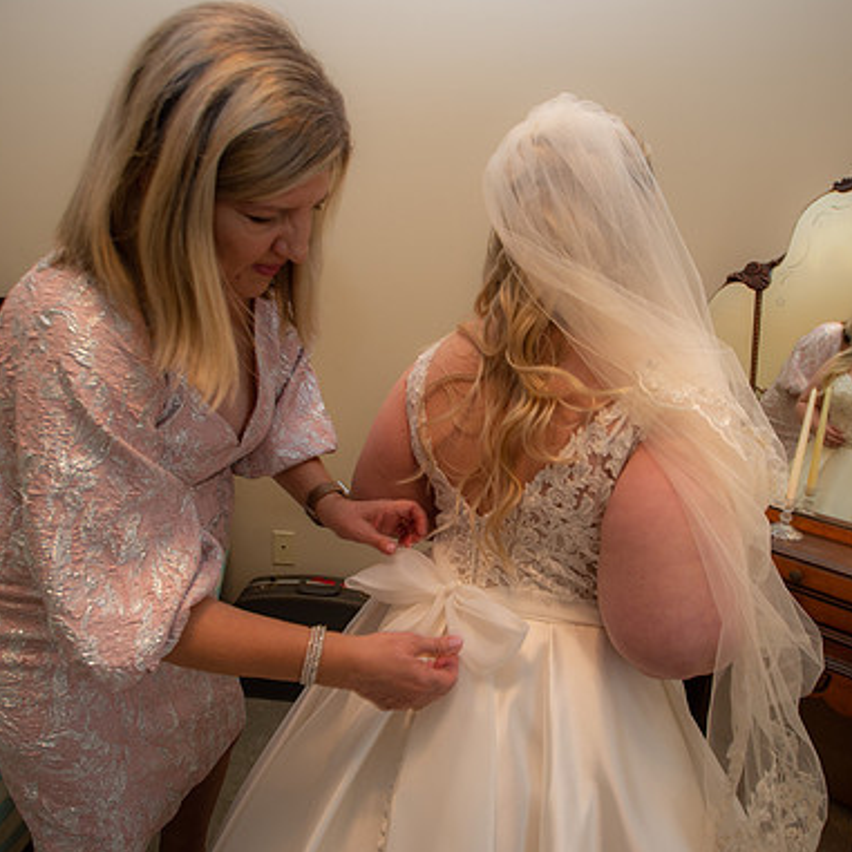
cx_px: 472
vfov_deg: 69.6
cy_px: 427
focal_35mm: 22
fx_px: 613
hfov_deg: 69.4
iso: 640
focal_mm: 17
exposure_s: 1/60
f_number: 4
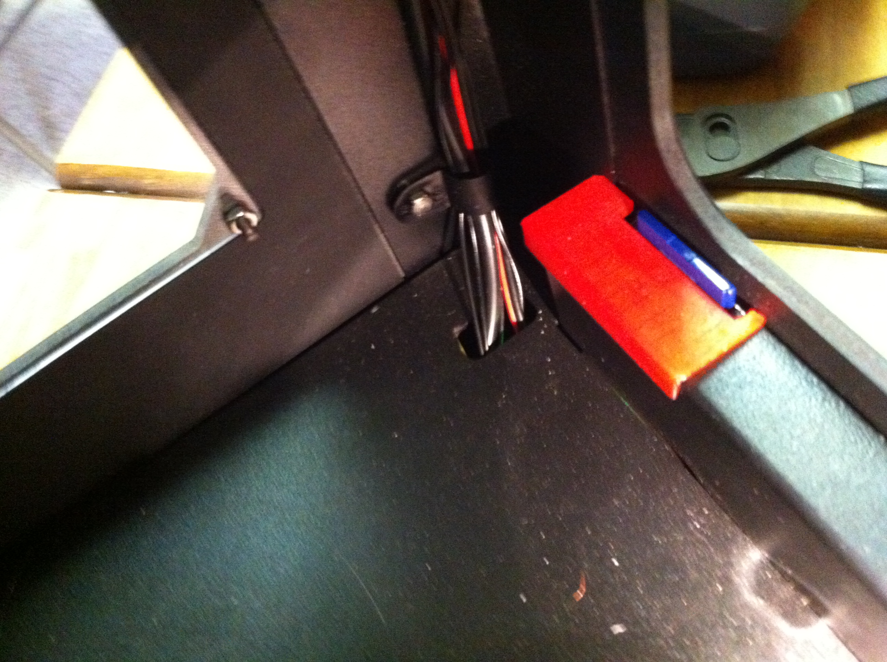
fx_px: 896
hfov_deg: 52.7
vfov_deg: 40.6
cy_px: 331
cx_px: 444
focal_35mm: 35
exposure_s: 1/17
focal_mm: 3.85
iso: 1000
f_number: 2.8
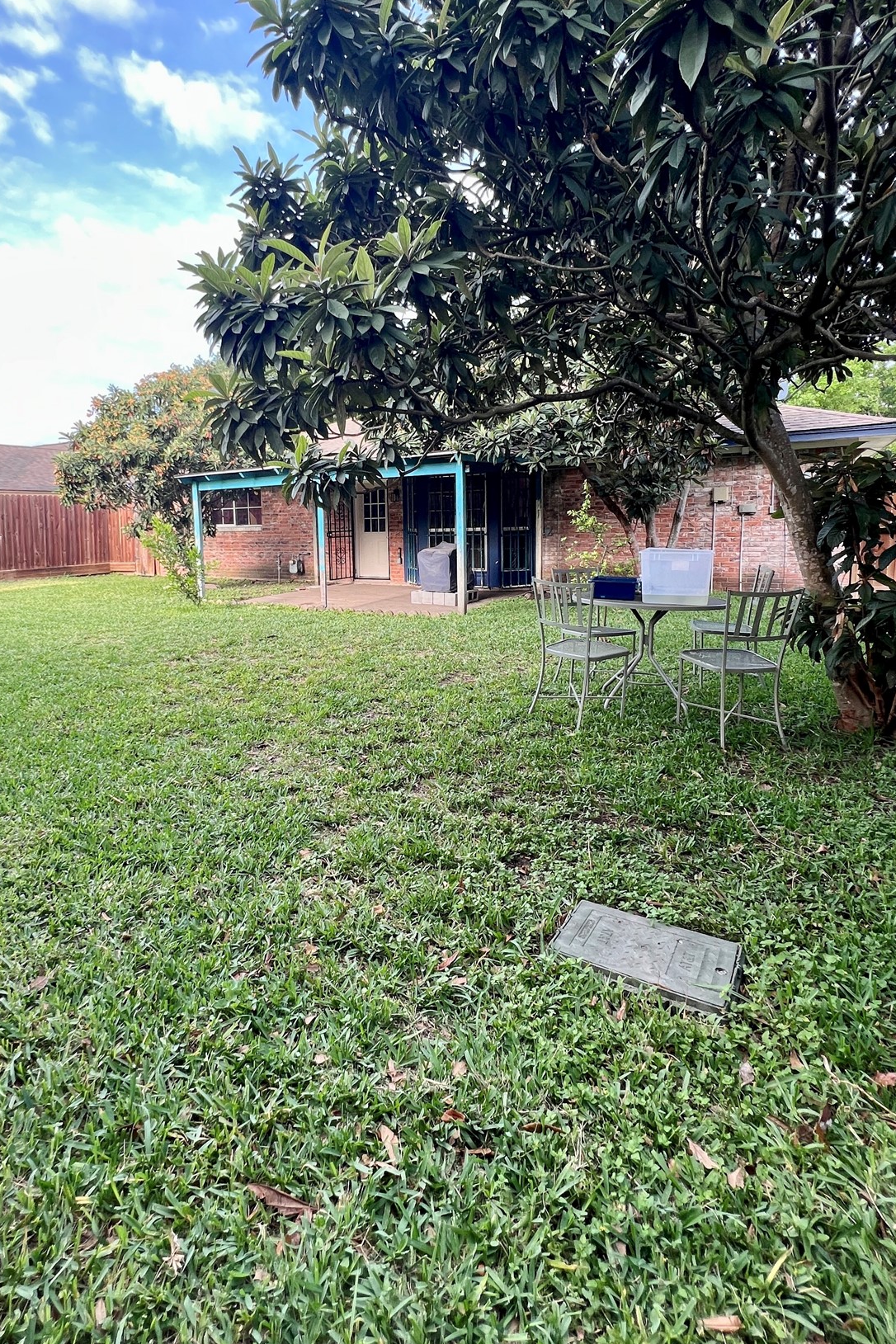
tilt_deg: -5.5
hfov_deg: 69.6
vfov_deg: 92.9
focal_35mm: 17
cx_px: 348
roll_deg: +1.4
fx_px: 635
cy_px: 594
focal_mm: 1.57
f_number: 1.8
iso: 32
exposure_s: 1/99
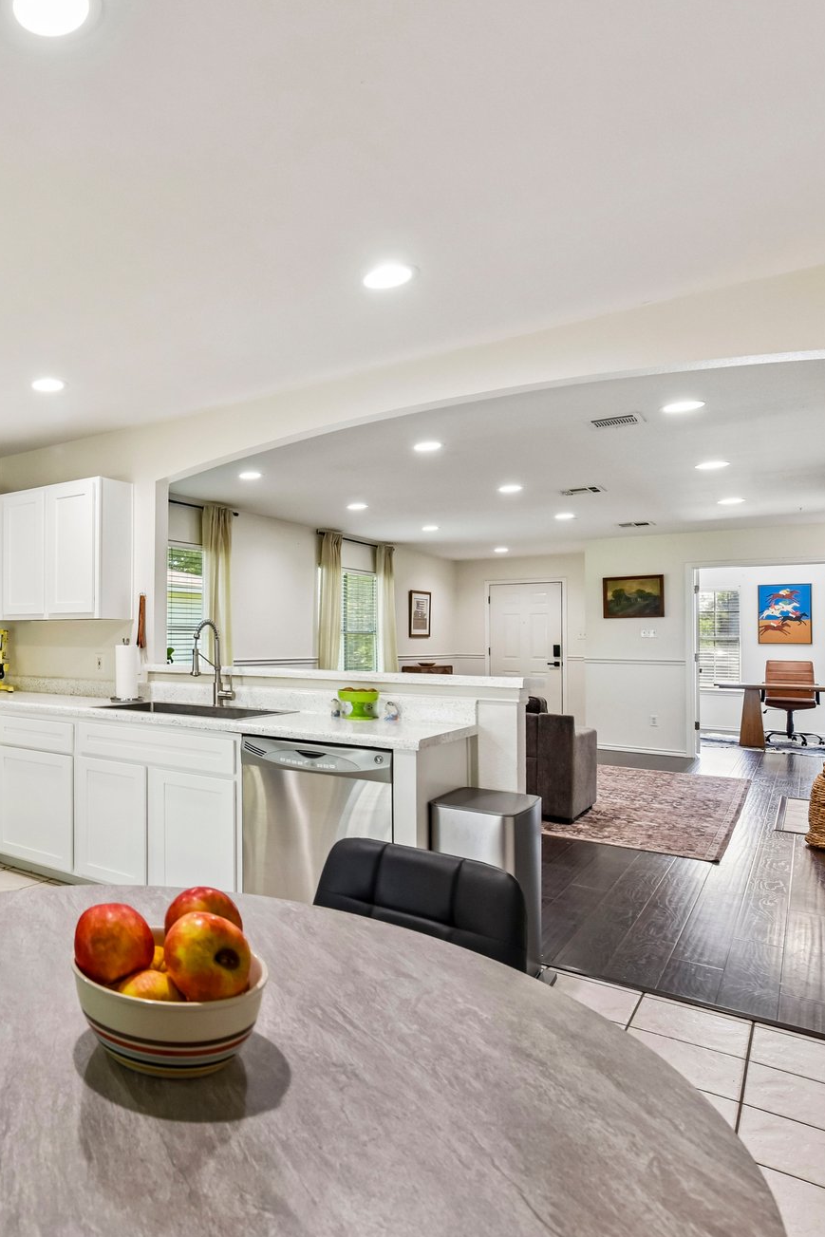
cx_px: 49
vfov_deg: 78.6
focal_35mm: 22
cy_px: 628
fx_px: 756
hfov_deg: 49.5
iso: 360
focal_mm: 14
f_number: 8
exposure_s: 1/15
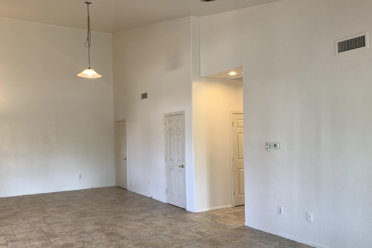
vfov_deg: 42.3
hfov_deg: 60.1
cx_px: 163
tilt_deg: -1.6
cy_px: 135
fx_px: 320
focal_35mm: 31
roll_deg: +1.6
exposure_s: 1/60
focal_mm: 4.25
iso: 64
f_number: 1.8
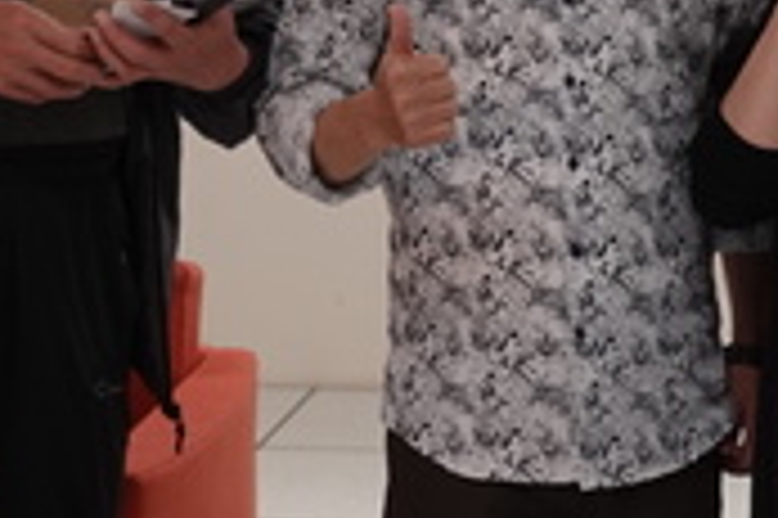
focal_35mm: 154
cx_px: 378
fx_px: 3325
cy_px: 169
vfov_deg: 8.9
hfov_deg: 13.3
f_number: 3.5
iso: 320
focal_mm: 14.12
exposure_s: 1/40
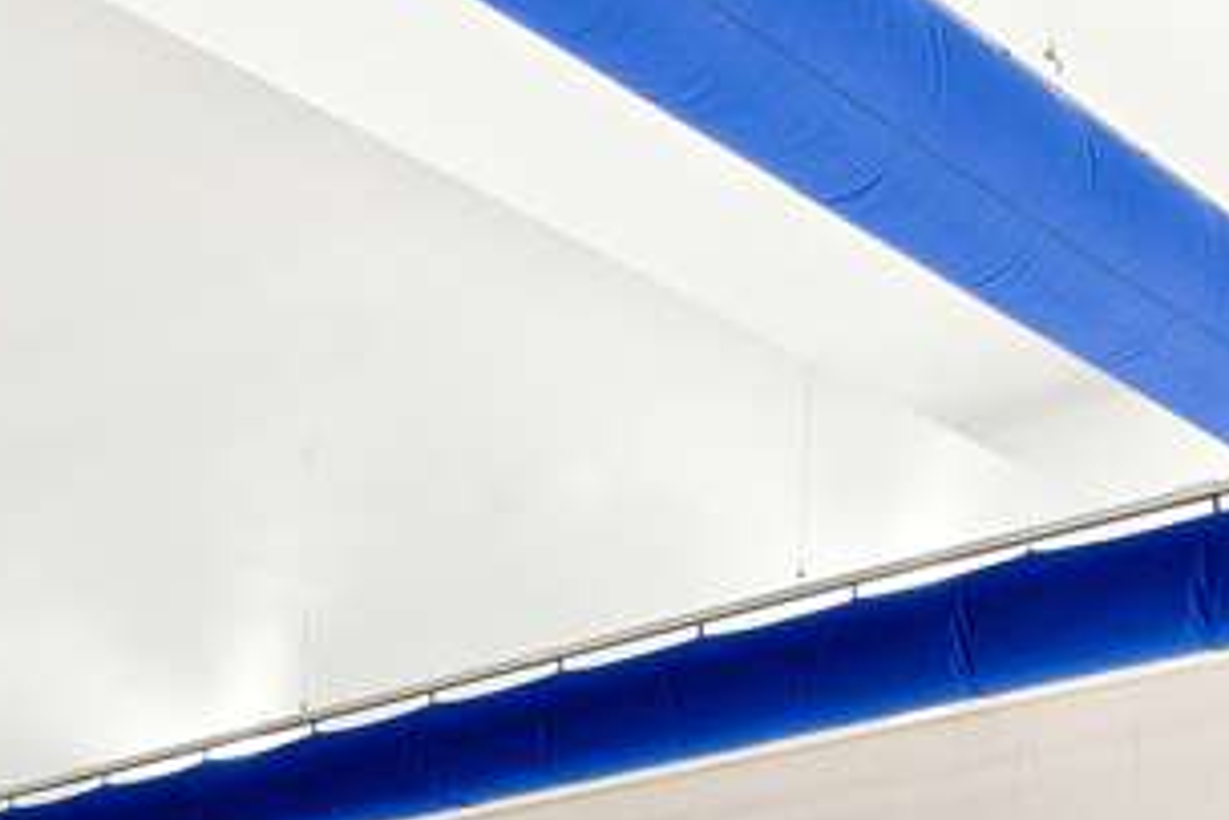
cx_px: -194
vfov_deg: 14.9
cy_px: 1789
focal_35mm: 69
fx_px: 2357
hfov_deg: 26.4
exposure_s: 1/40
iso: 640
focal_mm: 14
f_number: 8
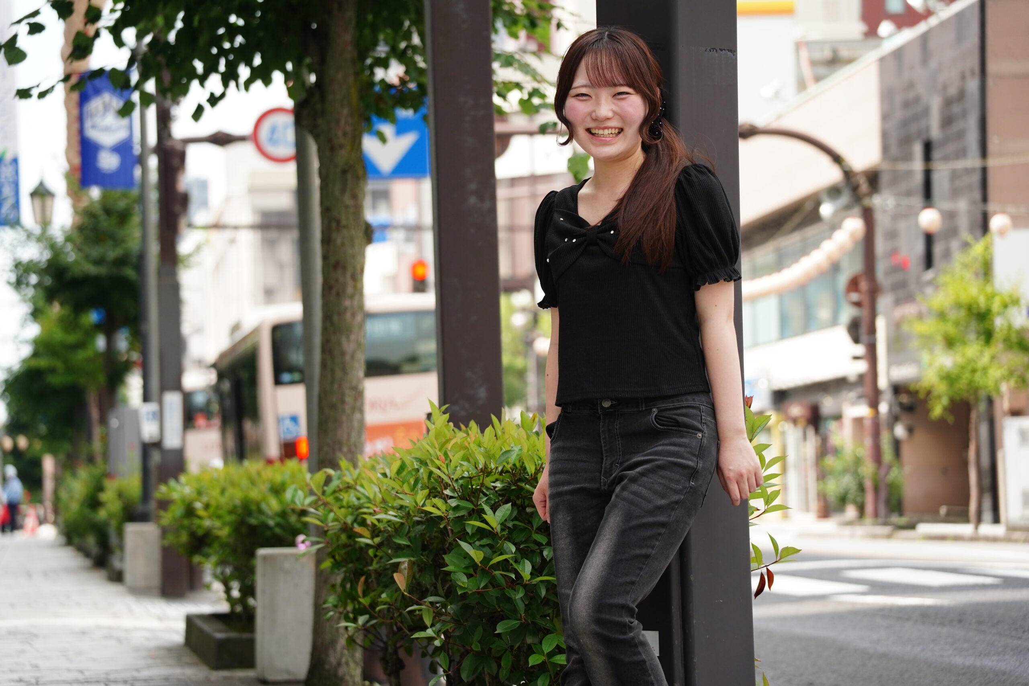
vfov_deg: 10.6
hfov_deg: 15.8
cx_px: 514
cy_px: 343
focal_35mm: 130
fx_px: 3716
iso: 800
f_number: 5.6
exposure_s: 1/800
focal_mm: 130
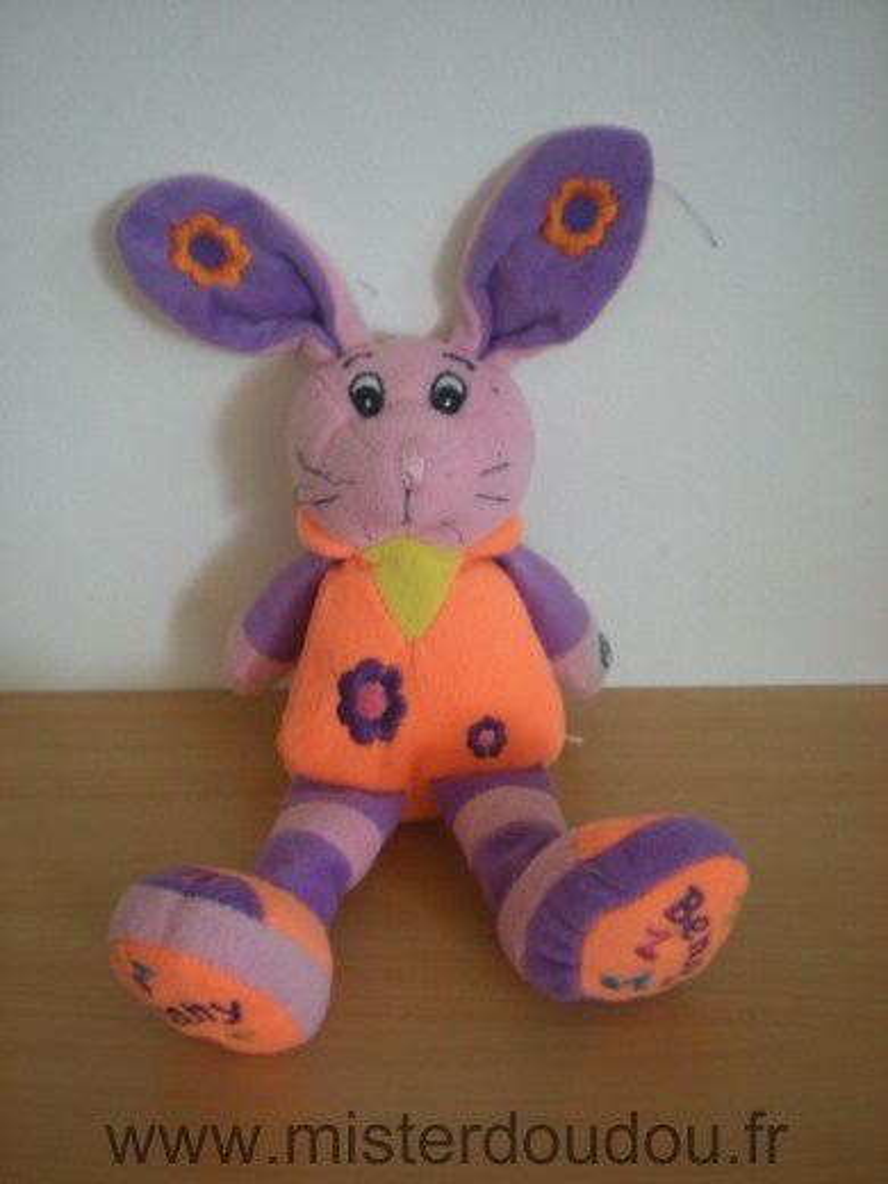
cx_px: 444
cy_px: 592
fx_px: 1300
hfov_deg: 37.7
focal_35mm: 38
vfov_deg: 49.0
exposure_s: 1/26.5
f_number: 3.1
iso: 200
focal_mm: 6.3
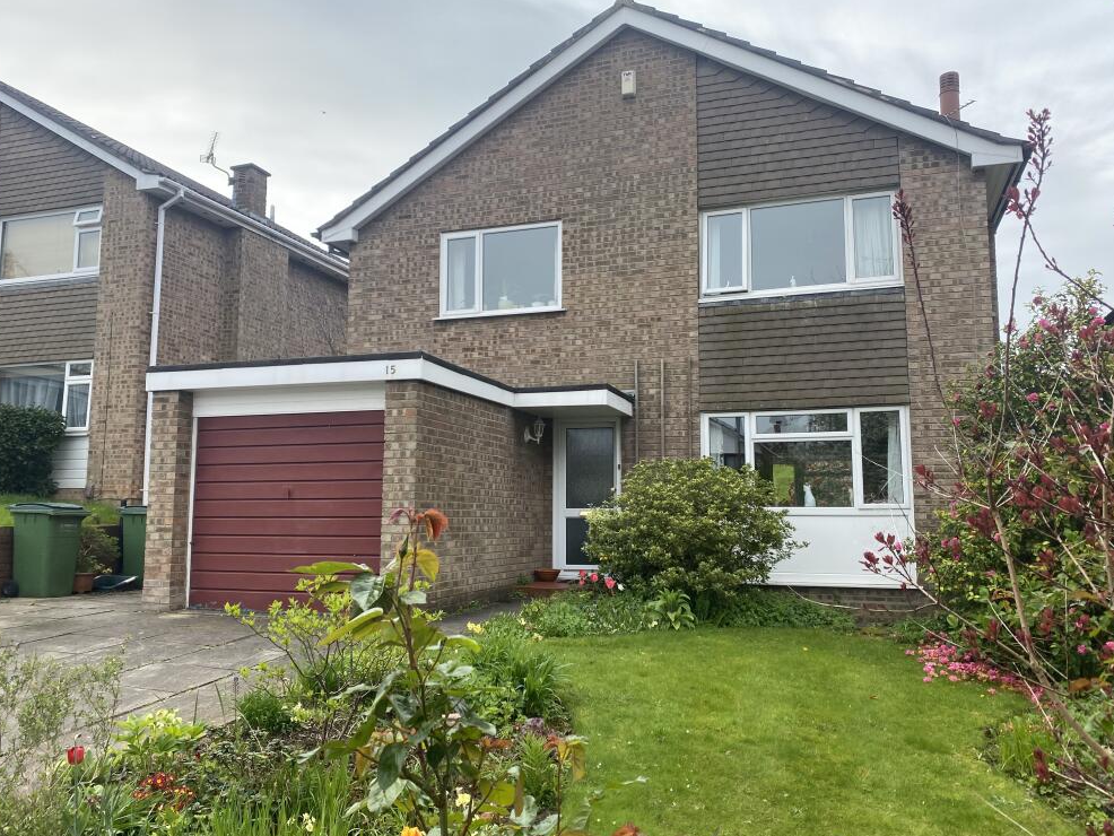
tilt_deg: +5.5
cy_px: 428
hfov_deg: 65.3
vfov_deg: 51.4
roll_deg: -0.5
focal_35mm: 27
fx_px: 869
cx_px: 562
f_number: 1.8
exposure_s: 1/1484
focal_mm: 4.25
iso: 32
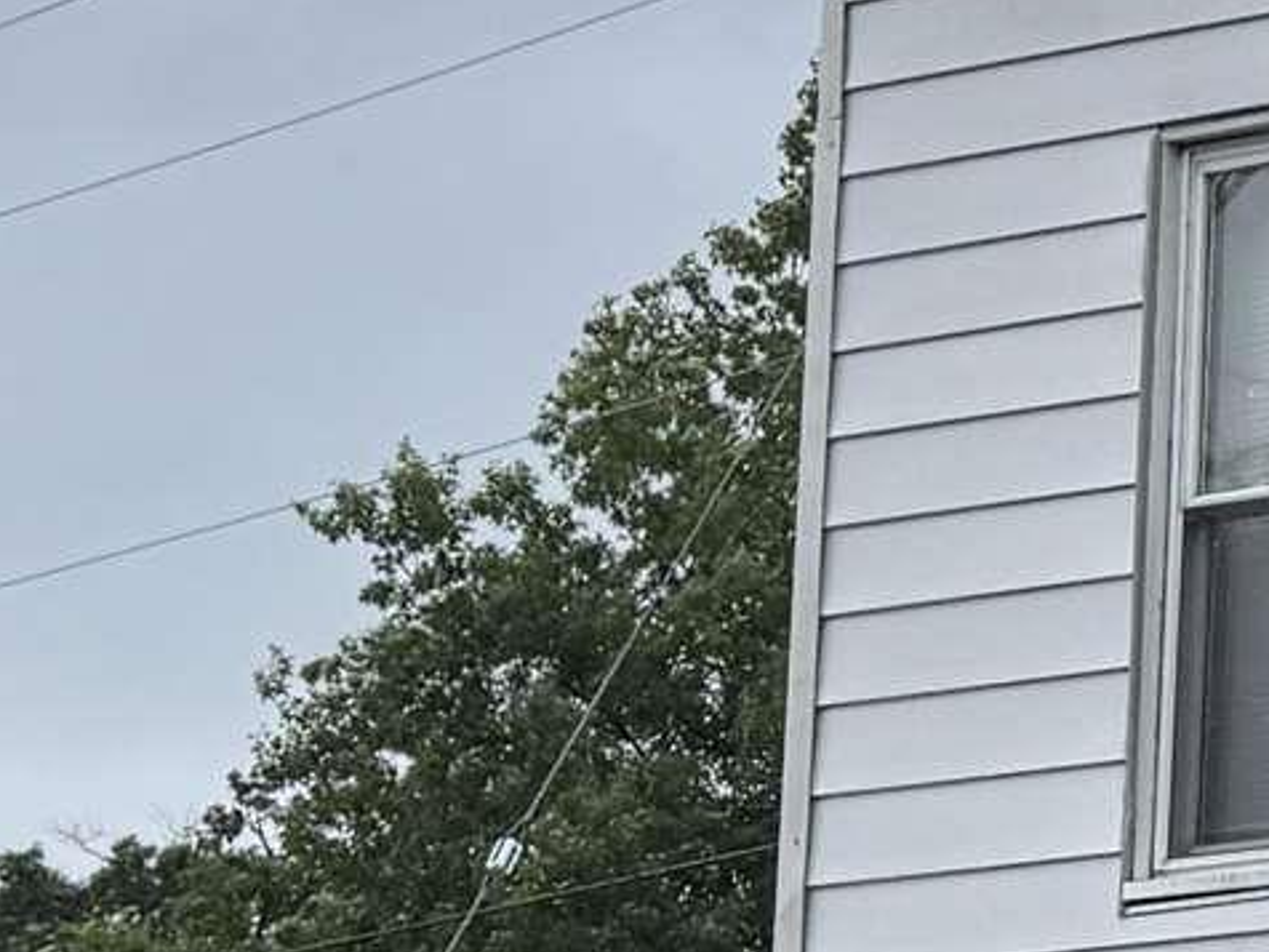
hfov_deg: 10.9
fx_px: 5682
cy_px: 909
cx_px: 3002
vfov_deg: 9.5
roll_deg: +1.1
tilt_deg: +12.0
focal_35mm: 155
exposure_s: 1/2801
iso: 80
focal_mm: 6.76
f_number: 1.78
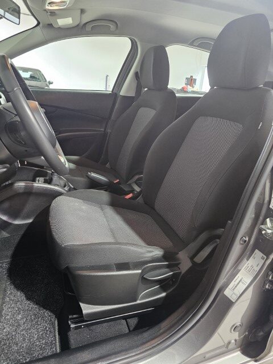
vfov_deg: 73.9
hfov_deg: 58.9
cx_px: 136
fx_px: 242
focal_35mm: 23
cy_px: 182
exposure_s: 1/100
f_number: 1.7
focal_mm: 6.3
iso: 800
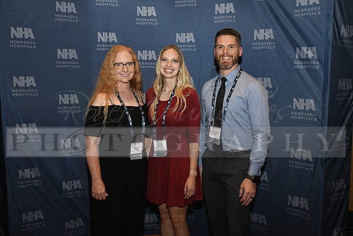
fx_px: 353
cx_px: 176
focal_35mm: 36
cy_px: 118
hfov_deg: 53.1
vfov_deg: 36.9
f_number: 11
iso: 6400
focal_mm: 36
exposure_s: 1/60
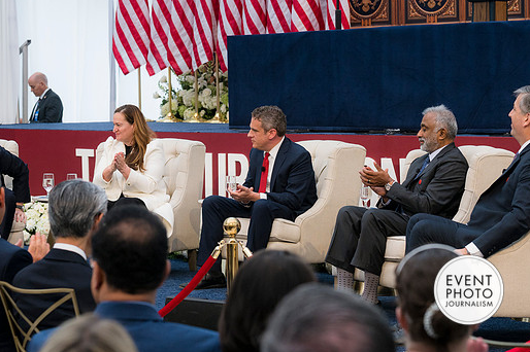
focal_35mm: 105
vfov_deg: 13.0
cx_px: 239
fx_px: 1545
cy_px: 160
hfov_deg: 19.5
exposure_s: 1/160
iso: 400
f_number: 4
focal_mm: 62
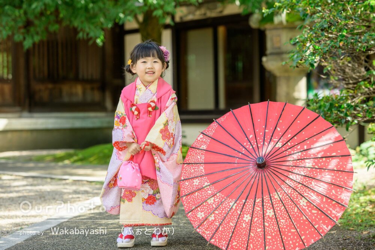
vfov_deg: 15.5
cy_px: 123
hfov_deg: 23.1
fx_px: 918
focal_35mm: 88
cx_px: 192
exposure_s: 1/250
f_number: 3.5
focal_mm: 85
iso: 100
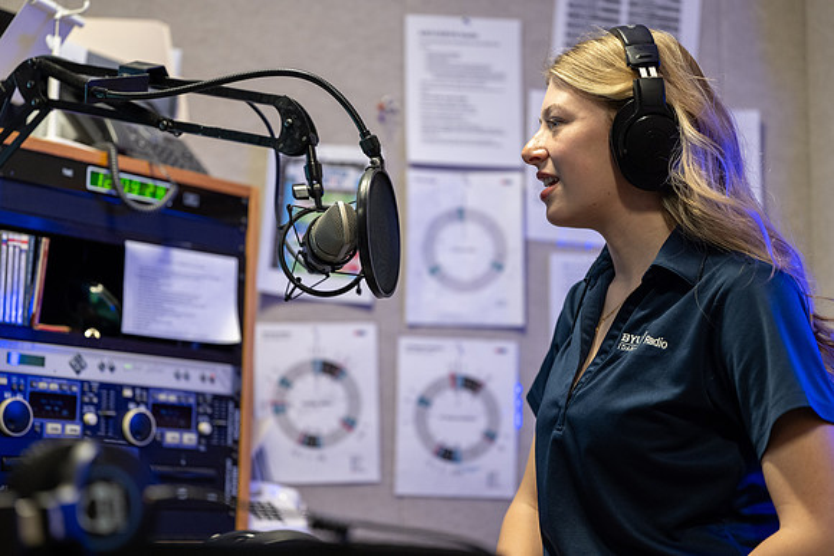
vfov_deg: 19.5
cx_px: 417
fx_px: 1622
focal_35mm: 70
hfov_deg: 28.8
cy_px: 278
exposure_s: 1/125
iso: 1250
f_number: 2.8
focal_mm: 70
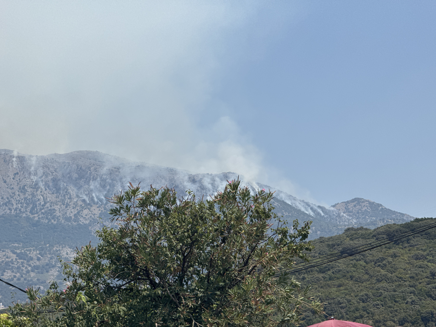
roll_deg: +5.8
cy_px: 164
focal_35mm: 120
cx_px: 218
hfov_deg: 16.4
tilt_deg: +12.3
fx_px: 1511
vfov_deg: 12.3
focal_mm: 15.66
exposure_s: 1/2024
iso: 50
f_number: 2.8
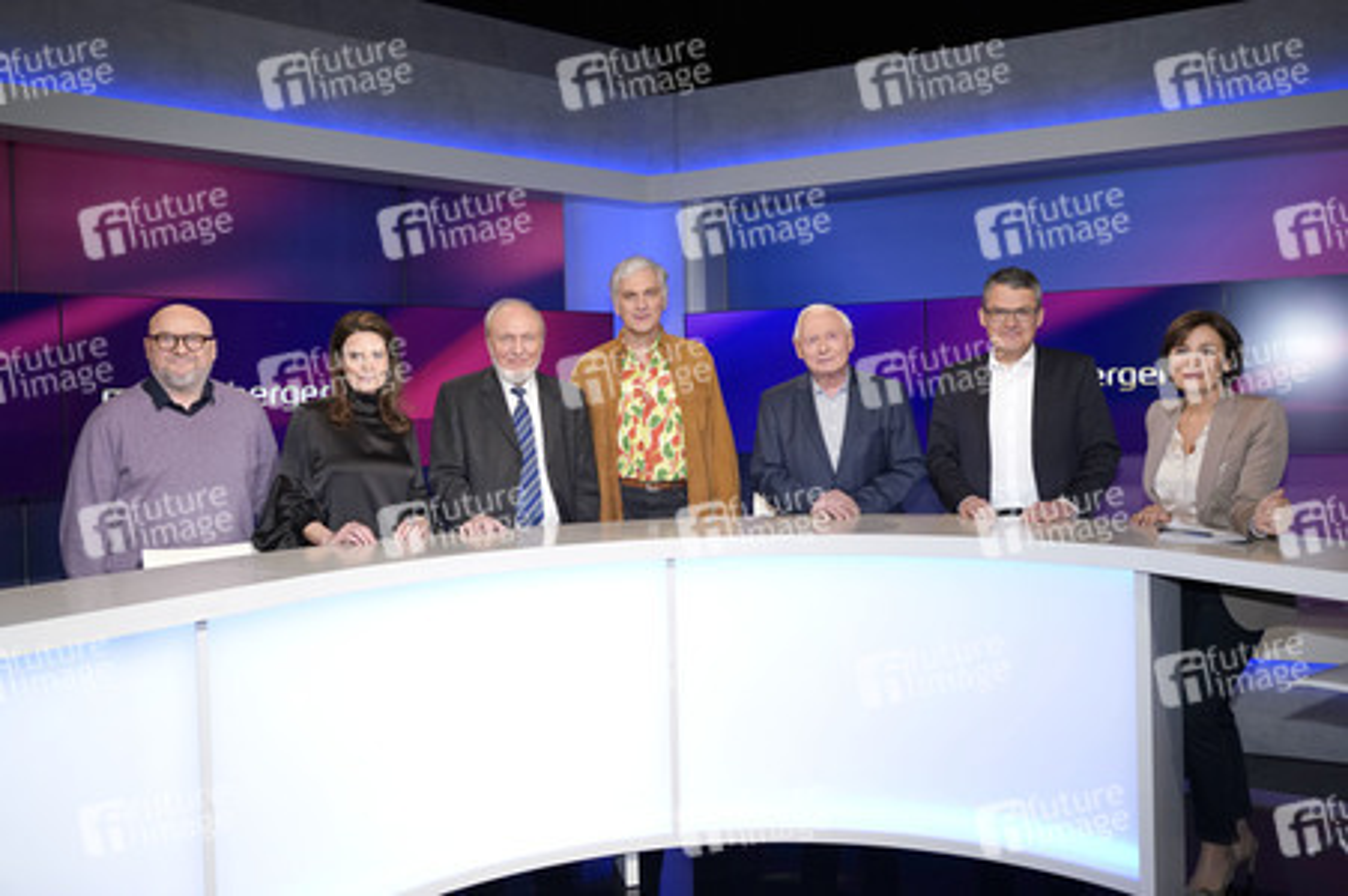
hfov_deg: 65.5
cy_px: 448
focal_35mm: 28
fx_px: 1048
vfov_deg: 46.3
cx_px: 674
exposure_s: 1/160
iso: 1600
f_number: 5
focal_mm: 28
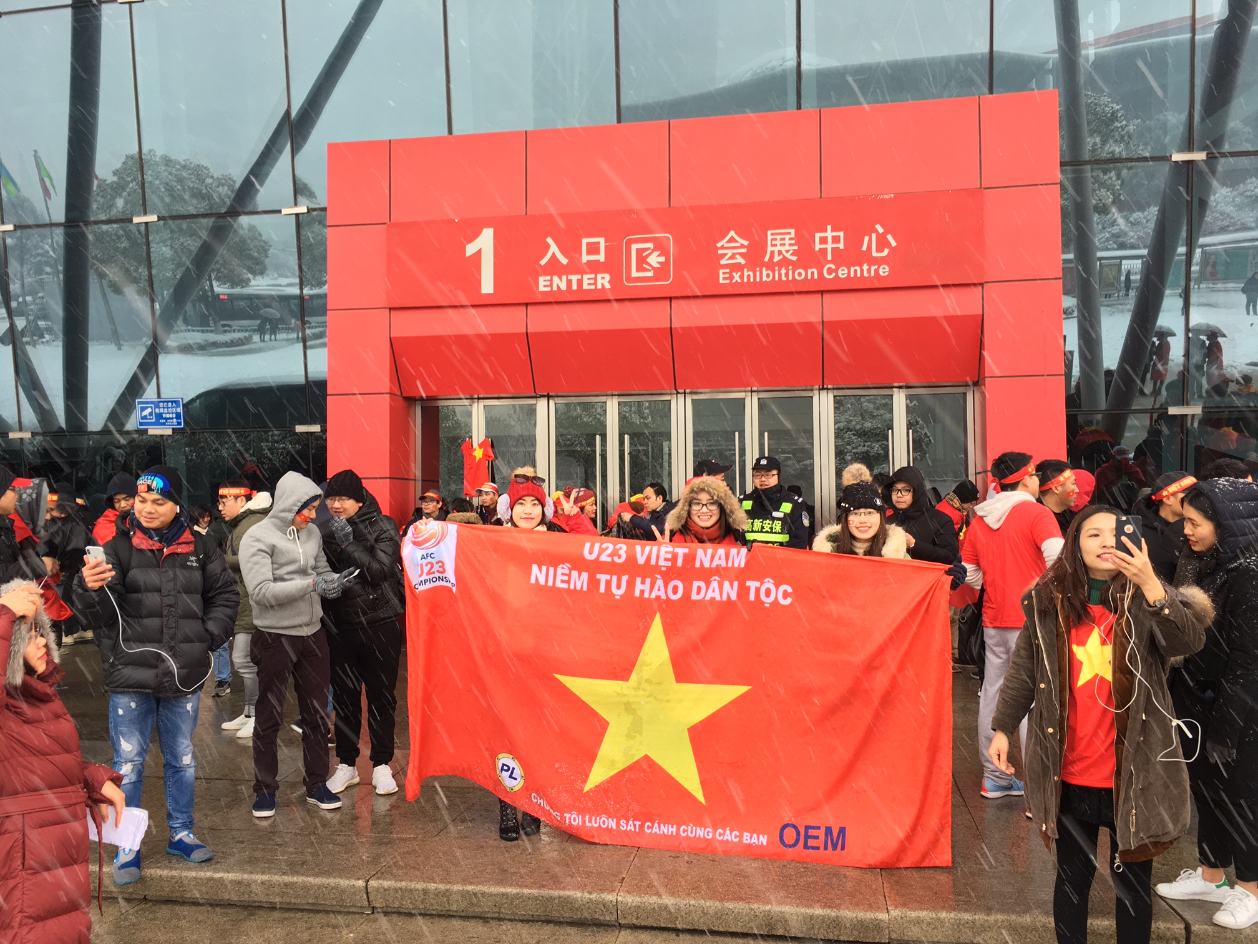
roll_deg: -0.1
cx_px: 629
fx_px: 1054
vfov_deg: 48.2
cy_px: 472
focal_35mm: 29
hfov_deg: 61.7
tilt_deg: +2.7
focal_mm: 4.15
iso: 32
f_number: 2.2
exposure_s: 1/50
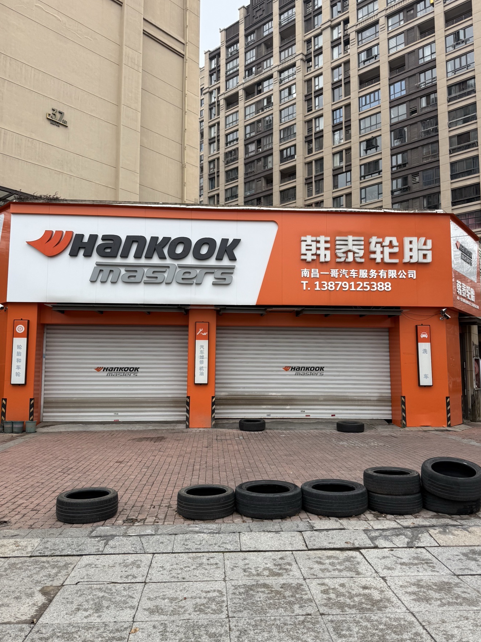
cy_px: 319
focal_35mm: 27
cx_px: 249
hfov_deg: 51.3
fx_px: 500
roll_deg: +0.2
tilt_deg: +7.1
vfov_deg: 65.3
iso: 80
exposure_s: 1/813
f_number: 1.78
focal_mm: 6.76
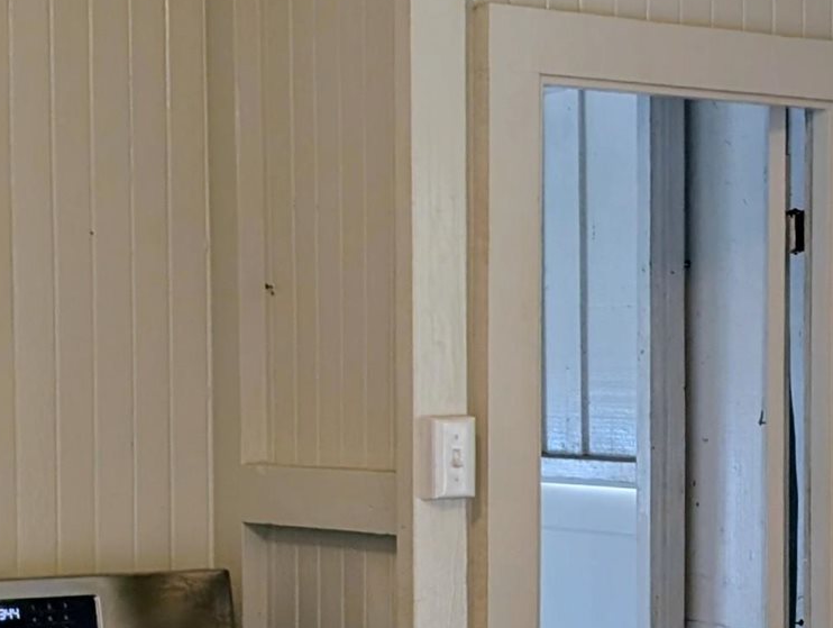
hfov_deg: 19.7
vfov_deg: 14.9
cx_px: 558
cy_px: 468
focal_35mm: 99
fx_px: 2386
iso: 31
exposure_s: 1/24
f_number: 1.68
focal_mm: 6.9
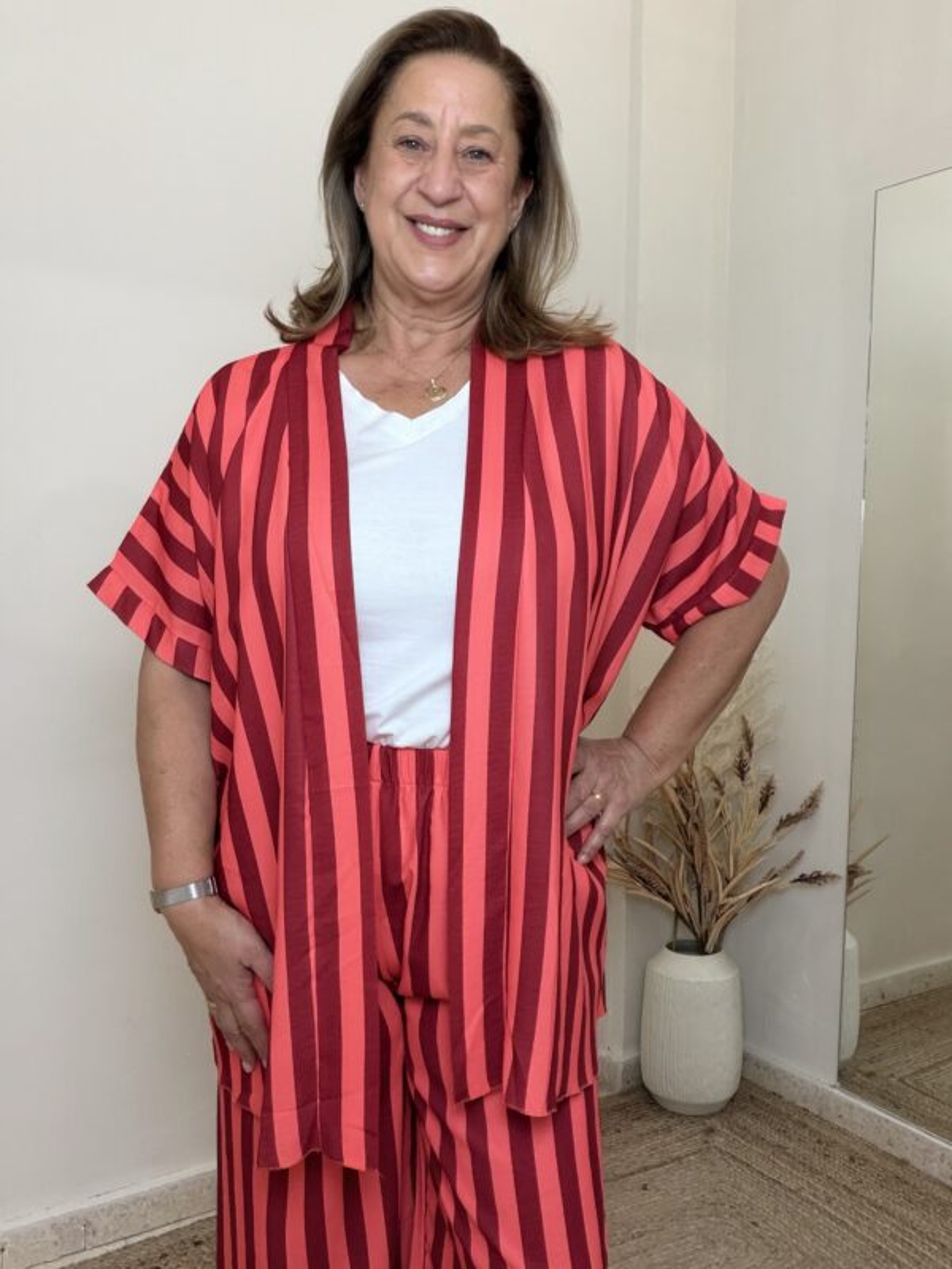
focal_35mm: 30
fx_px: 1100
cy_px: 634
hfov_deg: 46.8
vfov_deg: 60.0
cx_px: 476
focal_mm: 2.71
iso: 125
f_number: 1.9
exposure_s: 1/60
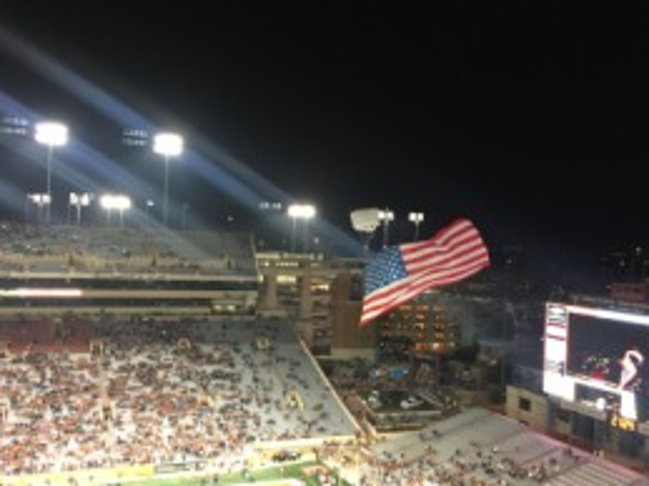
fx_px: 768
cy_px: 246
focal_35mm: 41
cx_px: 356
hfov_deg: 45.7
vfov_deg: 35.1
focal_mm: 4.15
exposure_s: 1/30
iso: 160
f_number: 2.2
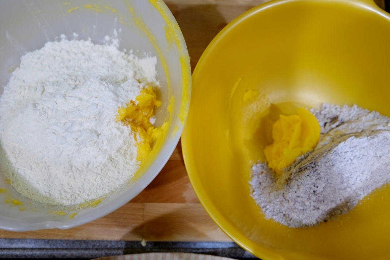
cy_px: 130
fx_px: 379
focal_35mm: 35
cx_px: 195
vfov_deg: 37.9
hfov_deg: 54.4
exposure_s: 1/60
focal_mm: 23.3
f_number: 4
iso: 800
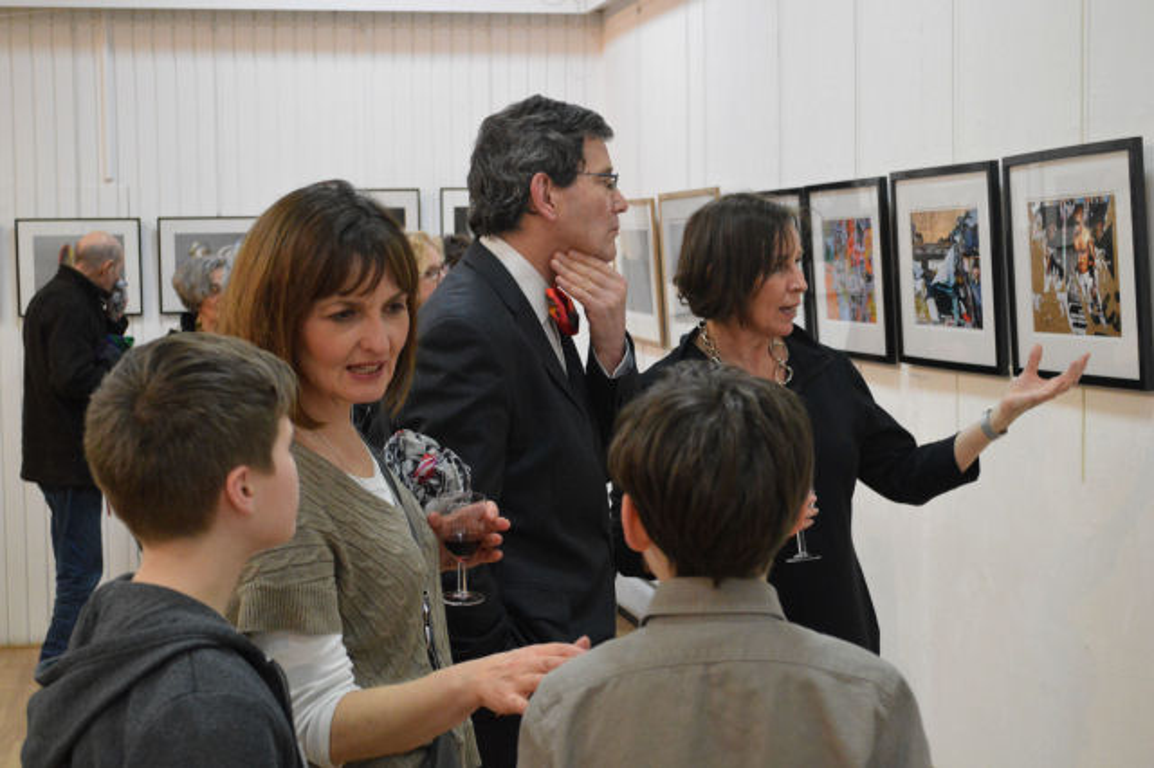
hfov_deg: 35.1
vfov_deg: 23.8
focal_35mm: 57
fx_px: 1826
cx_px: 577
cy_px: 384
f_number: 5
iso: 3200
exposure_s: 1/80
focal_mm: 38
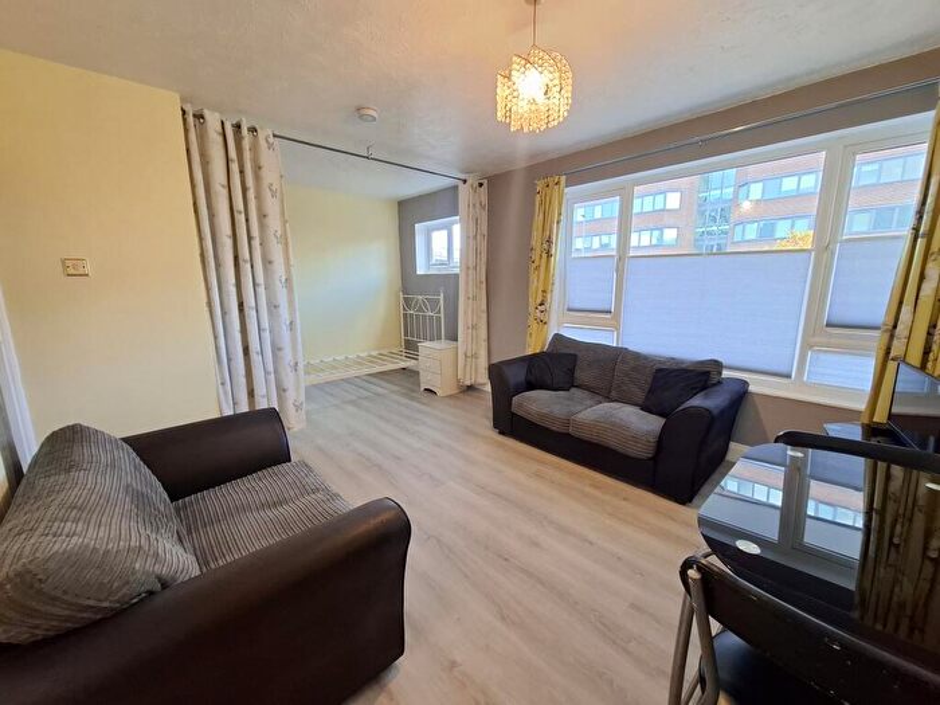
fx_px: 353
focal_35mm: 13
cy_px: 352
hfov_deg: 106.2
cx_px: 470
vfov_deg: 89.9
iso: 160
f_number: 2.2
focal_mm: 1.74
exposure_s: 1/25
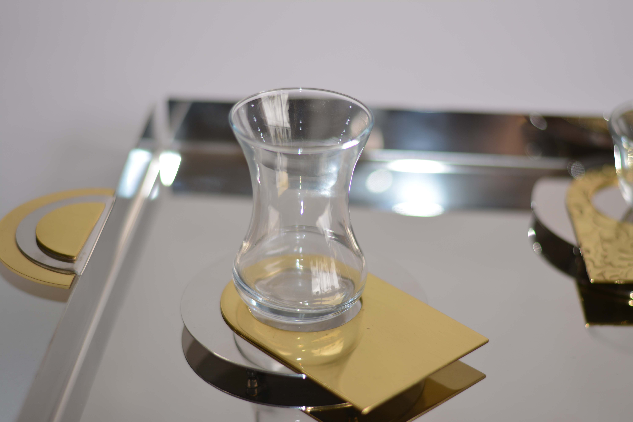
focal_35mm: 75
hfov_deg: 27.0
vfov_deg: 18.2
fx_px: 1319
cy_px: 211
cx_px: 316
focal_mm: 50
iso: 100
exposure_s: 1/200
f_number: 2
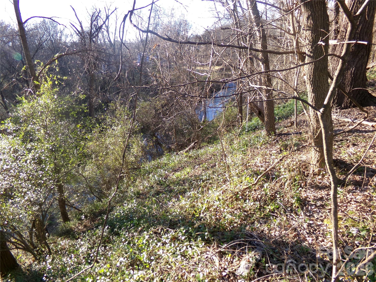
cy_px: 141
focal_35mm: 24
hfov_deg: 71.6
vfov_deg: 56.8
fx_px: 261
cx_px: 188
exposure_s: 1/120
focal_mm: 4.3
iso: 100
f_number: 3.7
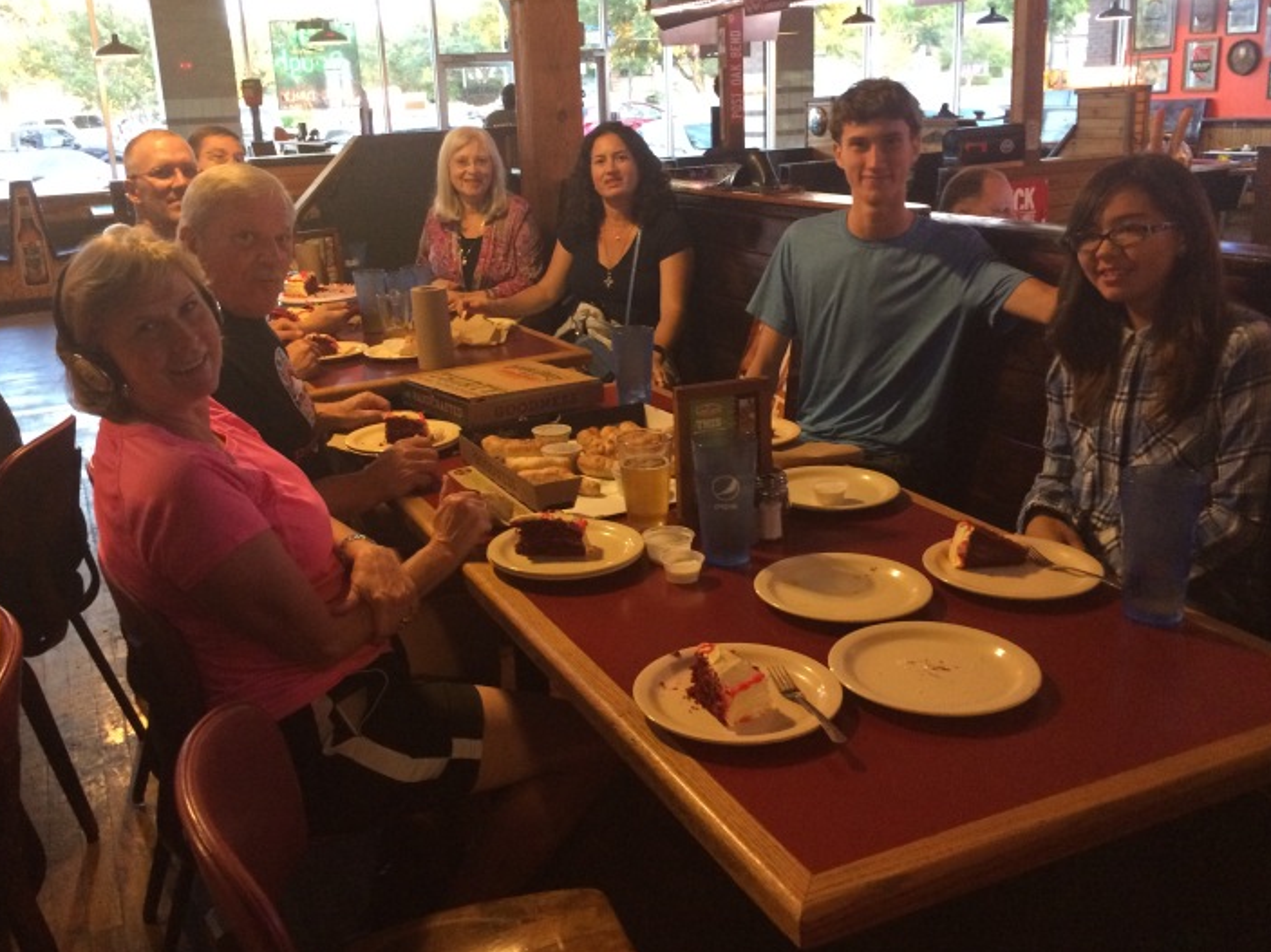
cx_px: 586
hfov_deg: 55.3
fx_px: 1211
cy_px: 419
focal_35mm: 33
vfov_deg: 42.9
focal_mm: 4.15
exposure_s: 1/24
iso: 320
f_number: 2.2
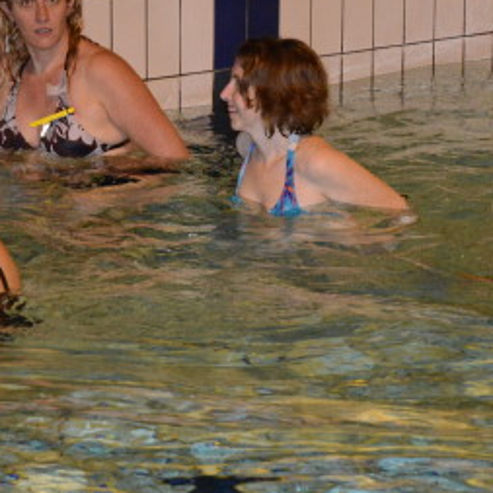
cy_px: 135
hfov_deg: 7.1
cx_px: 210
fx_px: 3980
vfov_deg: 7.1
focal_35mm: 247
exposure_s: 1/125
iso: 6400
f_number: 8
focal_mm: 105
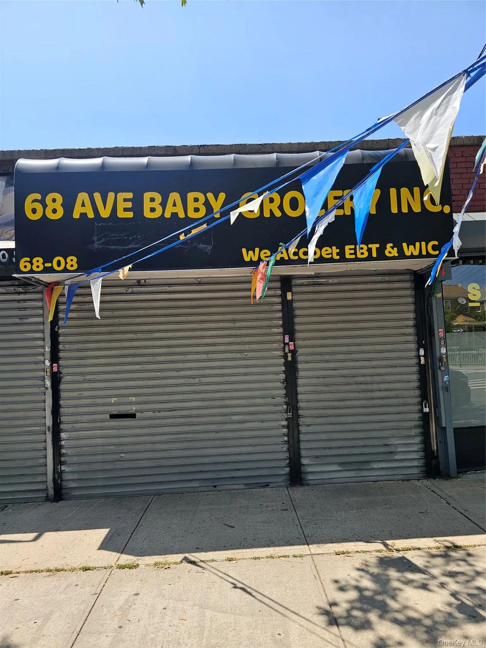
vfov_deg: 73.9
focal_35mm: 23
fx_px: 430
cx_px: 243
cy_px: 324
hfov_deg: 58.9
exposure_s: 1/428
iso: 10
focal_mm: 6.3
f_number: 1.7
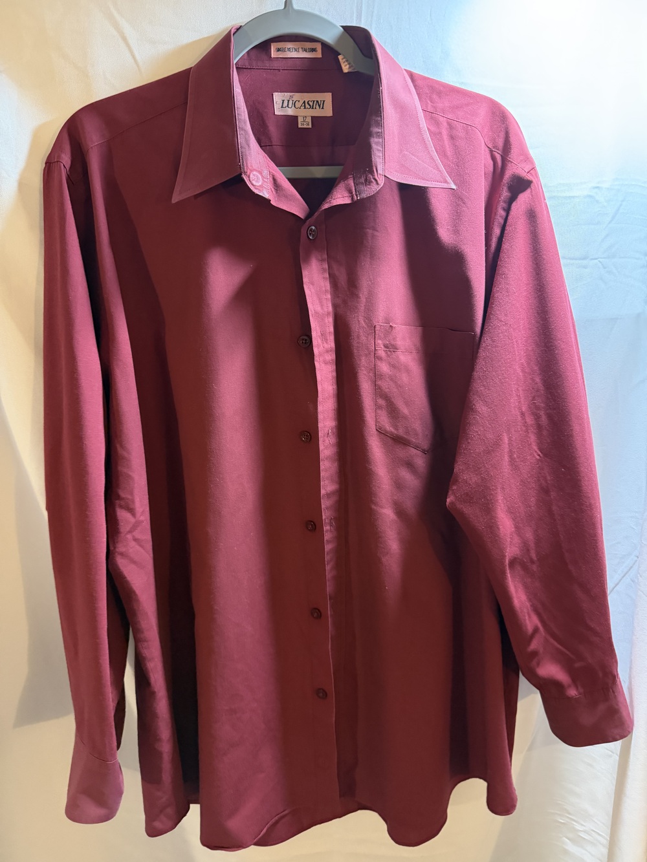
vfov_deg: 71.6
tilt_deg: -11.7
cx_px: 324
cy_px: 431
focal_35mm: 24
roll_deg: +2.2
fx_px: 598
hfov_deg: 56.8
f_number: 1.78
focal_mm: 6.76
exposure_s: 1/40
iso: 800
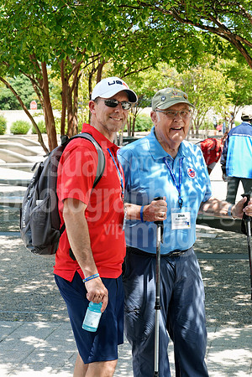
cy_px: 188
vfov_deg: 25.5
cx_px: 126
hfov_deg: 17.2
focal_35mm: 80
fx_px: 835
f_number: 9
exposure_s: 1/80
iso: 200
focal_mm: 53
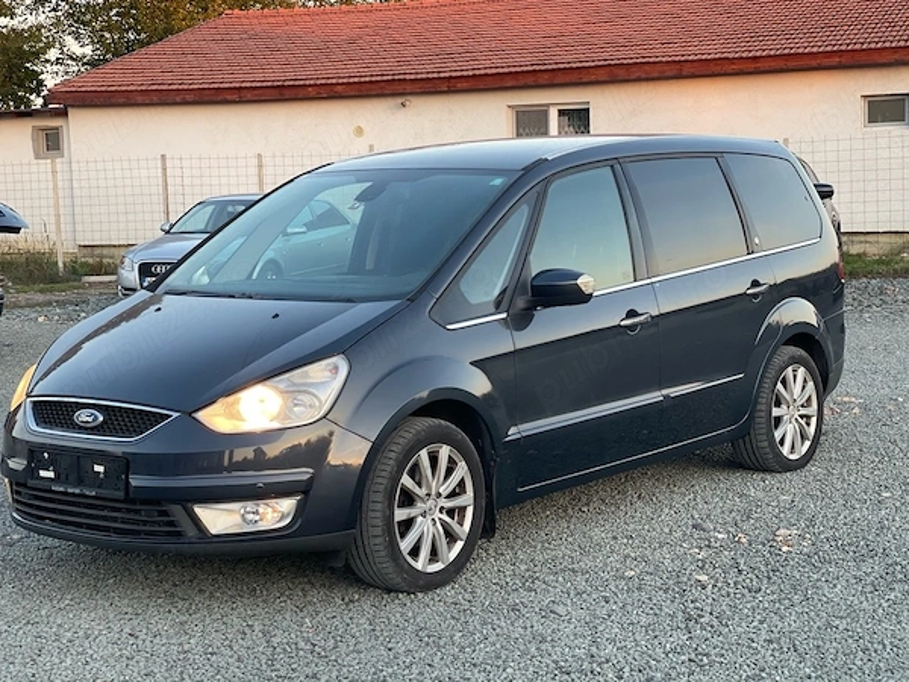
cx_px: 454
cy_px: 341
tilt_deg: -6.1
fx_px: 1681
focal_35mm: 64
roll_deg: +1.3
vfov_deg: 22.9
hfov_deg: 30.3
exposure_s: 1/121
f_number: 2.2
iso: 80
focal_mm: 7.5
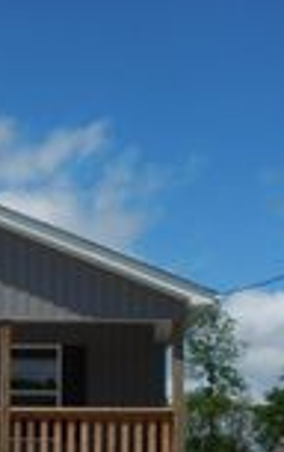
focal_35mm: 76
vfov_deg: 25.7
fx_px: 939
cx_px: -83
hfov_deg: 16.3
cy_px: 456
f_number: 6
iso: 125
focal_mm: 4
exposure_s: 1/1250
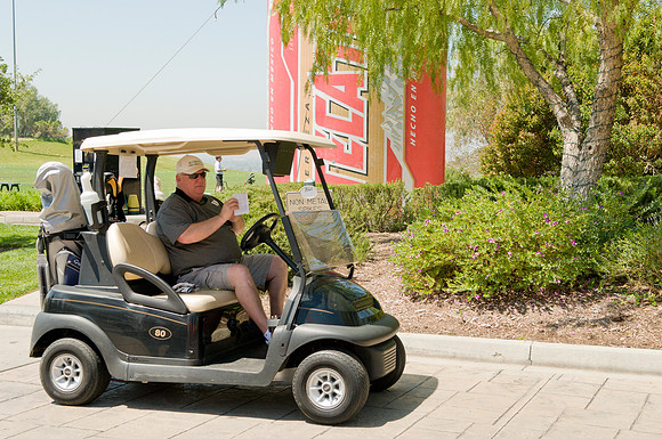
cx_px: 331
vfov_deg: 25.7
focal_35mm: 52
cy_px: 220
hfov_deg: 37.9
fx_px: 964
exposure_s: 1/640
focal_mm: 35
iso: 400
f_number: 6.3
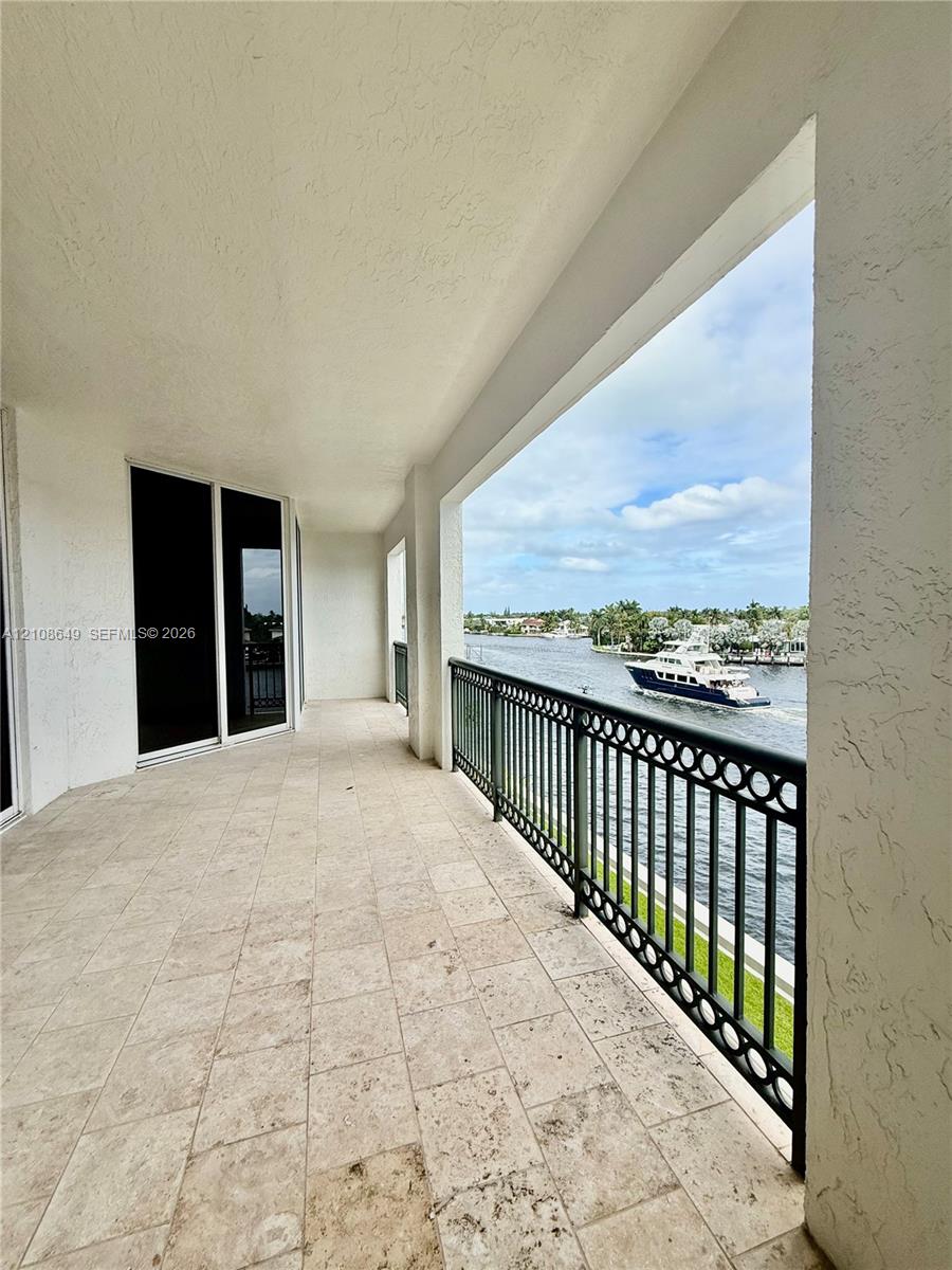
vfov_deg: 102.1
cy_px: 635
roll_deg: -0.3
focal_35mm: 14
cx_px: 476
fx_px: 513
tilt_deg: -1.1
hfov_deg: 85.7
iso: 50
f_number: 2.2
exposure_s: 1/1613
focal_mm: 2.22
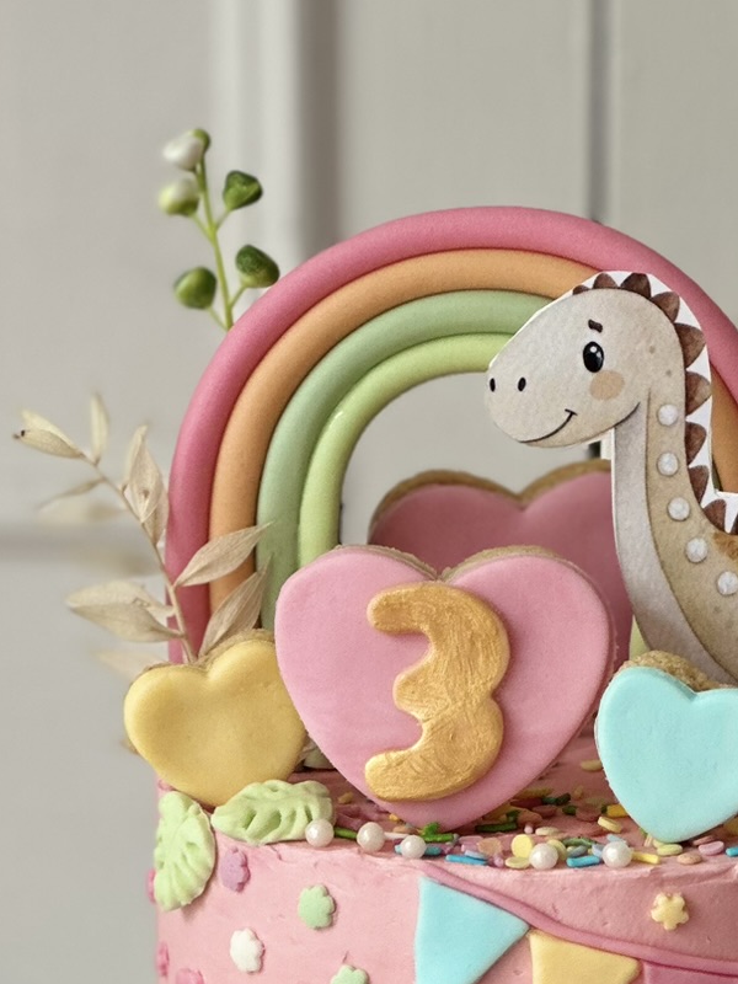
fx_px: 5600
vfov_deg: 9.9
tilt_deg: -16.5
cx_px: 582
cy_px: 1113
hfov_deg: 7.5
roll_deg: -0.8
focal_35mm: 197
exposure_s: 1/121
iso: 50
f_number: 2.8
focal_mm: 9
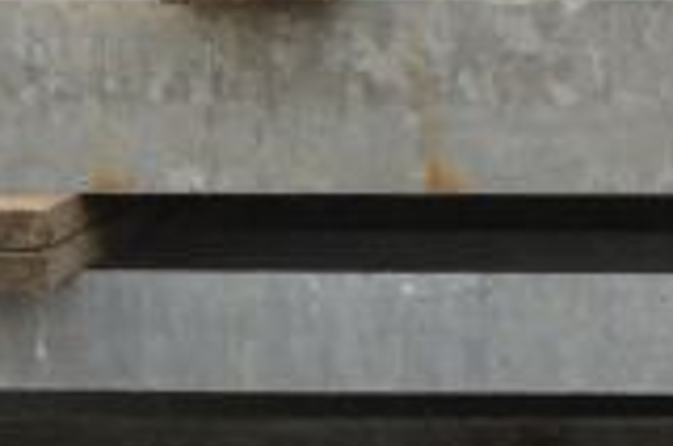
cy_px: 595
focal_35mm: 263
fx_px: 4907
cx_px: 1115
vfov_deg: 5.2
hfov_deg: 7.7
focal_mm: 28
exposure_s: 1/125
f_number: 5.6
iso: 160
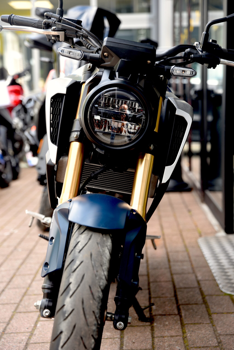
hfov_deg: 19.5
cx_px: 117
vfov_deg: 28.8
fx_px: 682
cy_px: 175
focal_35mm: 70
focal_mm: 70
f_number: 3.5
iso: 100
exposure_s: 1/60
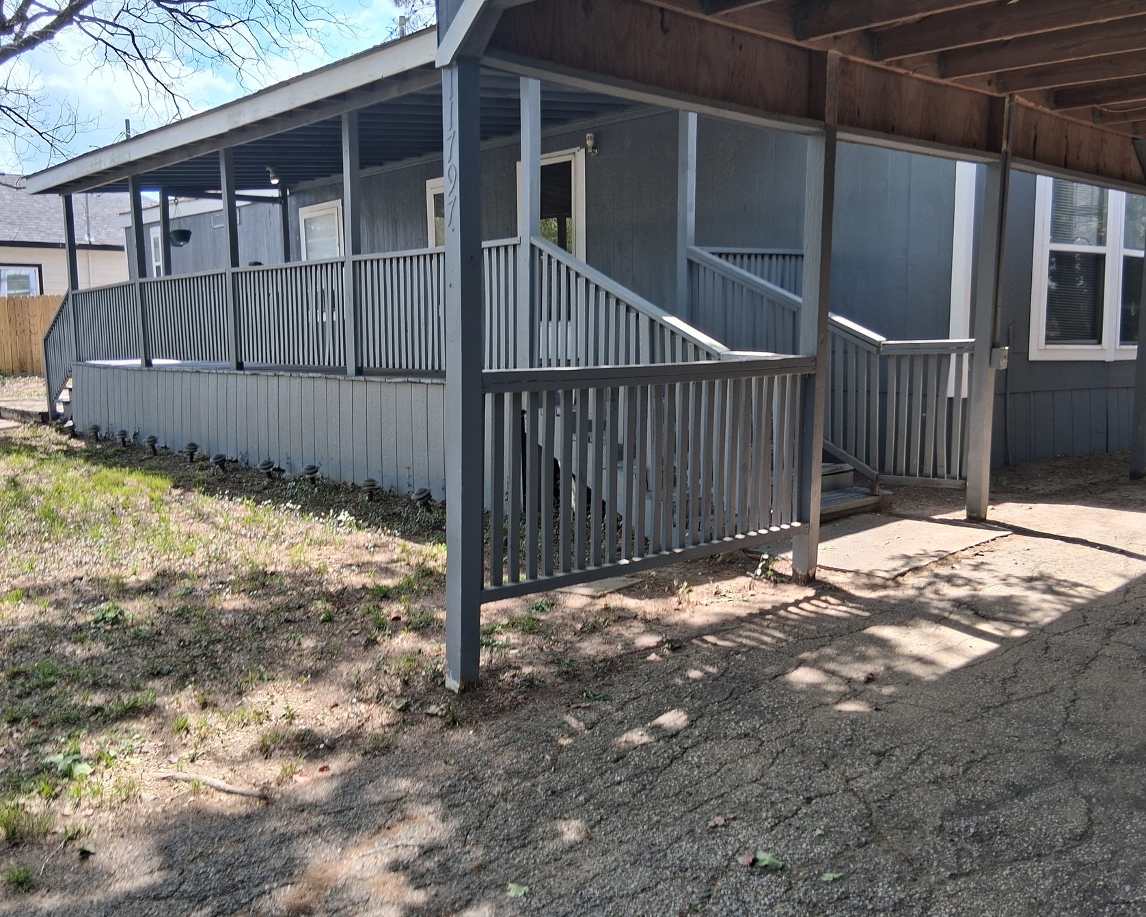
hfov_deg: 57.1
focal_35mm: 31
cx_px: 538
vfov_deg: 47.1
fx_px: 1051
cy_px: 453
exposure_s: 1/167
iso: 25
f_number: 1.8
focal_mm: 3.98
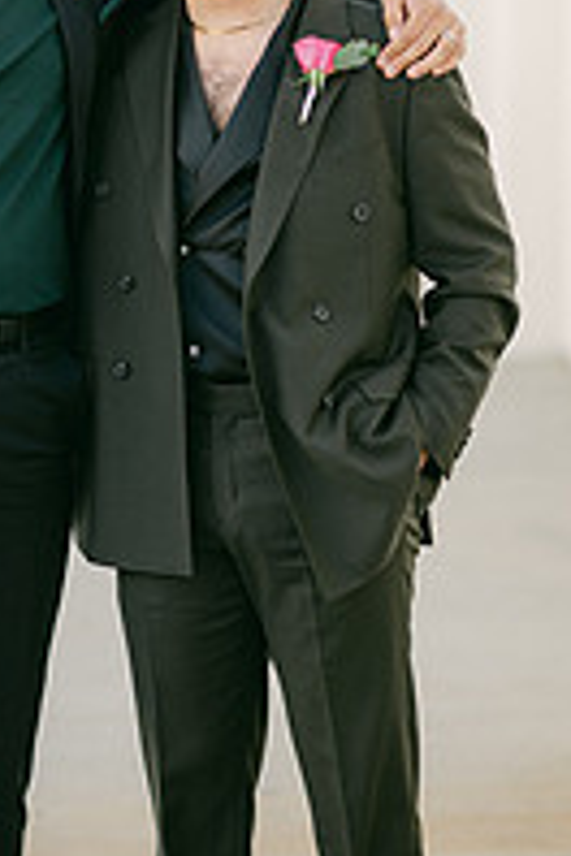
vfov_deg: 10.7
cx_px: 95
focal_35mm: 193
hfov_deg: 7.1
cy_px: 350
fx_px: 4591
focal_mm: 85
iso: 80
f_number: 1.8
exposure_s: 1/3200
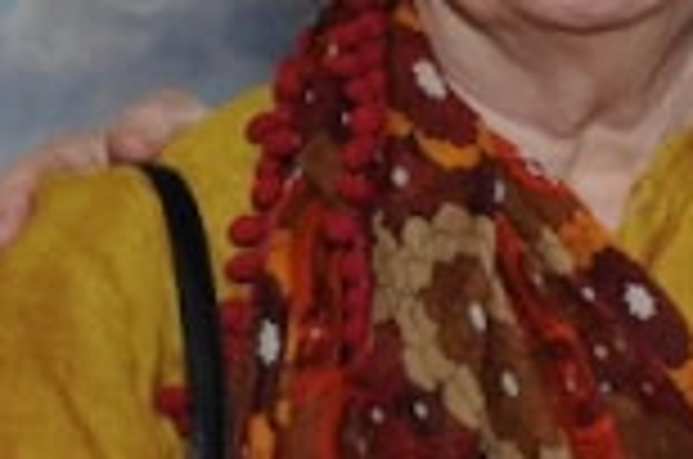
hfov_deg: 8.5
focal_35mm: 227
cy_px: -317
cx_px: 1530
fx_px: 4353
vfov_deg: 5.9
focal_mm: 29
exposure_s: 1/60
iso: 500
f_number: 8
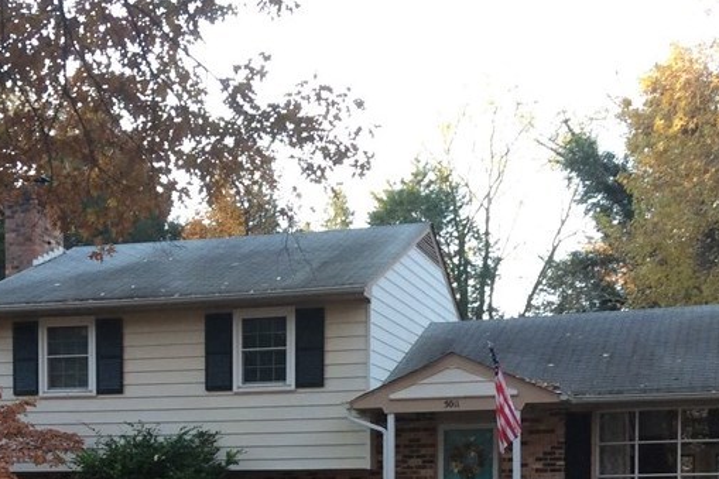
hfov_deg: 30.0
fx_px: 1338
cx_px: 298
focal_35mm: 67
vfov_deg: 19.4
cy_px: 534
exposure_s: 1/120
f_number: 2.4
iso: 50
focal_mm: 3.3
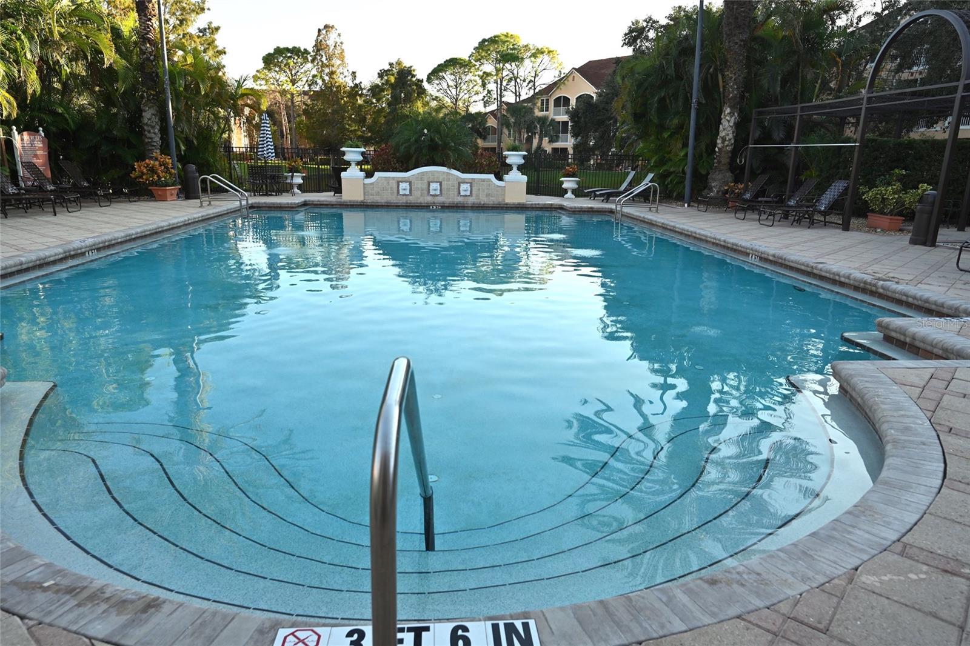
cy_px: 323
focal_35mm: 24
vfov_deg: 53.1
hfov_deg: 73.8
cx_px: 485
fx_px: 646
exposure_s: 1/250
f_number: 5.6
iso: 200
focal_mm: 24
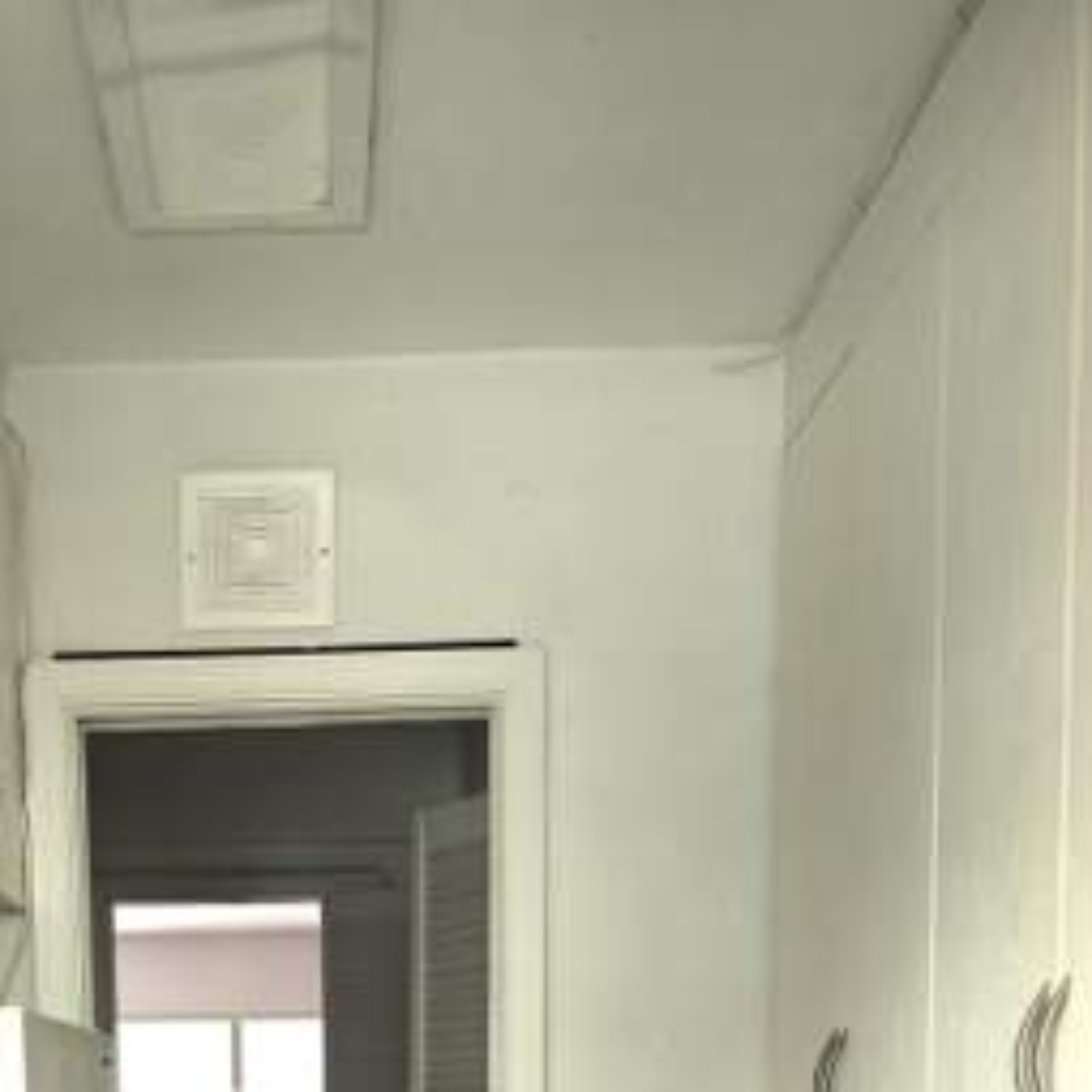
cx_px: 266
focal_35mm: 51
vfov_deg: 28.6
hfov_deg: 32.7
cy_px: 1336
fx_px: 1820
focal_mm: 6.3
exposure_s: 1/120
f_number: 1.7
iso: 64
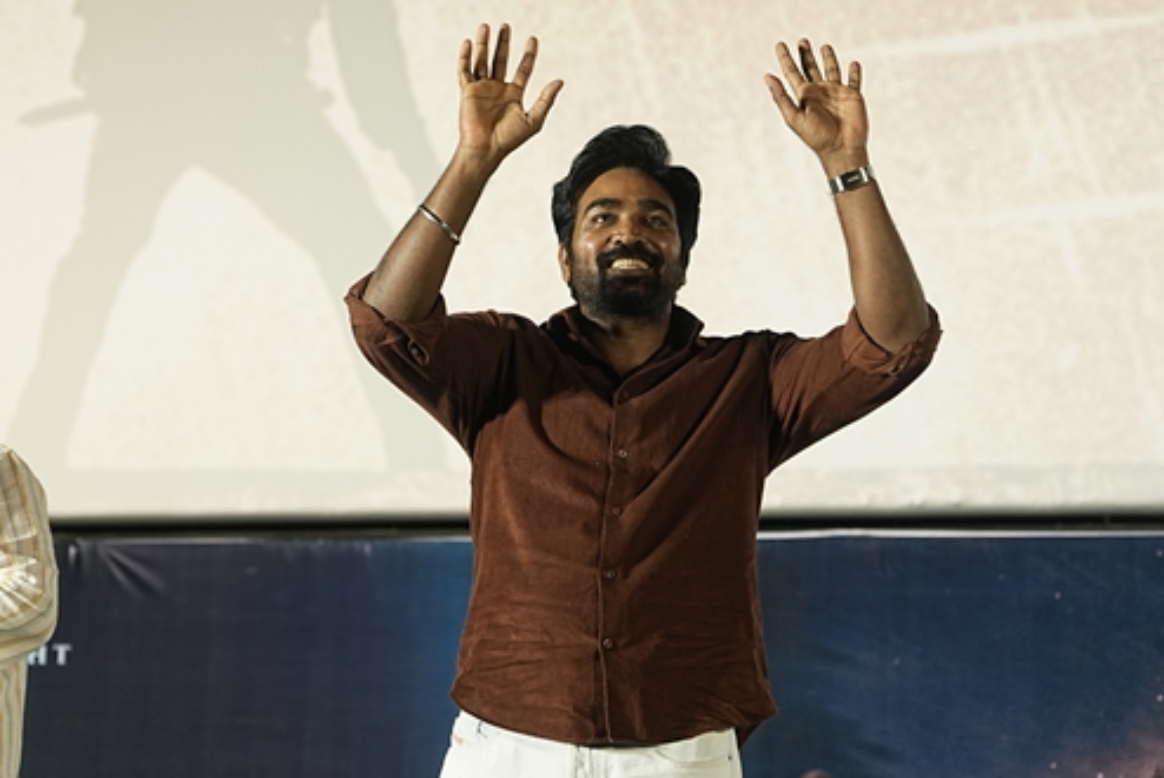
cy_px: 385
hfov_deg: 15.1
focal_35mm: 136
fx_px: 4400
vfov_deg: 10.1
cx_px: 417
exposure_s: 1/200
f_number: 2
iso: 500
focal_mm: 70
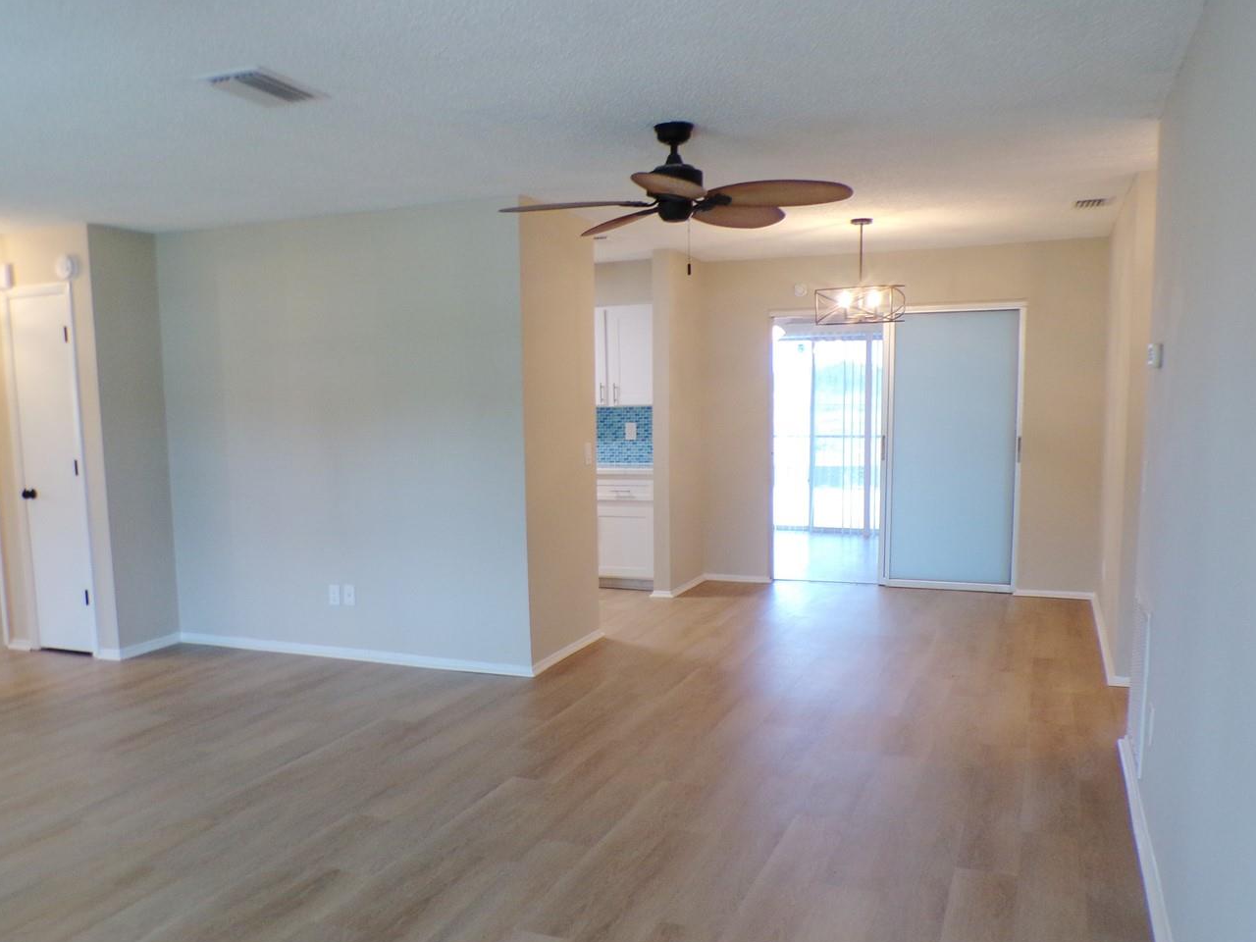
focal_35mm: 30
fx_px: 1089
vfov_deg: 46.7
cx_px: 606
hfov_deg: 59.9
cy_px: 540
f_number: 3
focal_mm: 4.3
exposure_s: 1/34
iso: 192
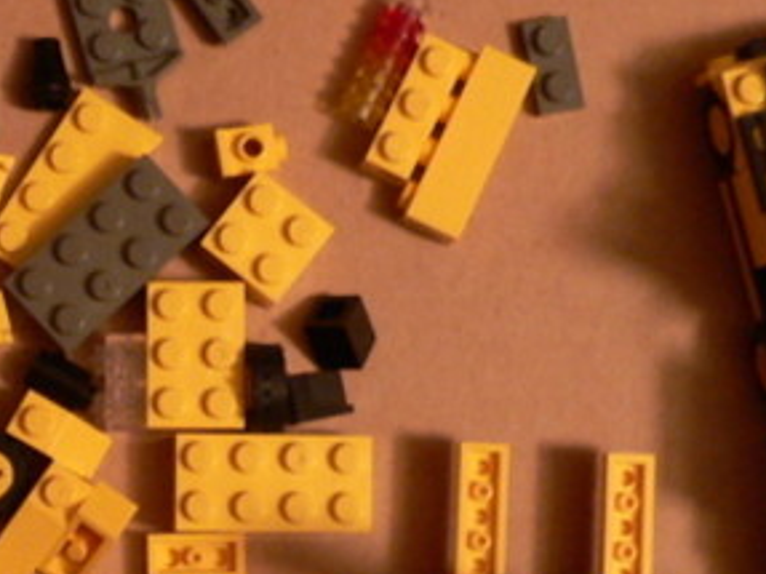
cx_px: -88
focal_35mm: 113
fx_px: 2499
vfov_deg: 13.1
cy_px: 383
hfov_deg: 16.8
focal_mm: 6
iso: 200
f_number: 2.8
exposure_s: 1/4
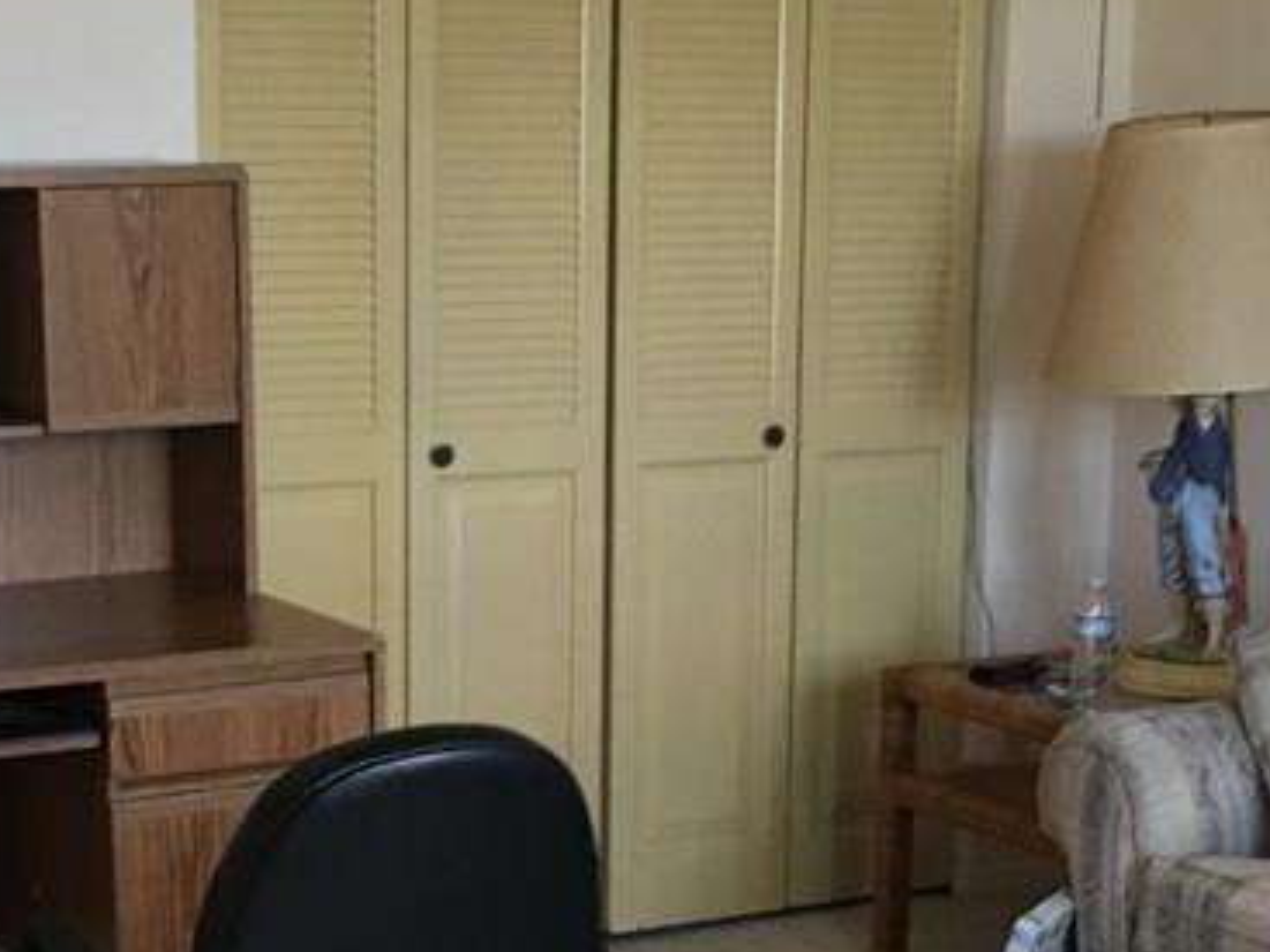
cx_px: 498
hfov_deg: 24.1
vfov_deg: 18.1
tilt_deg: -12.4
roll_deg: -0.9
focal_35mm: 81
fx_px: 2971
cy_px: 741
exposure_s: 1/30
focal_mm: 4.15
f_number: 2.2
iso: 160
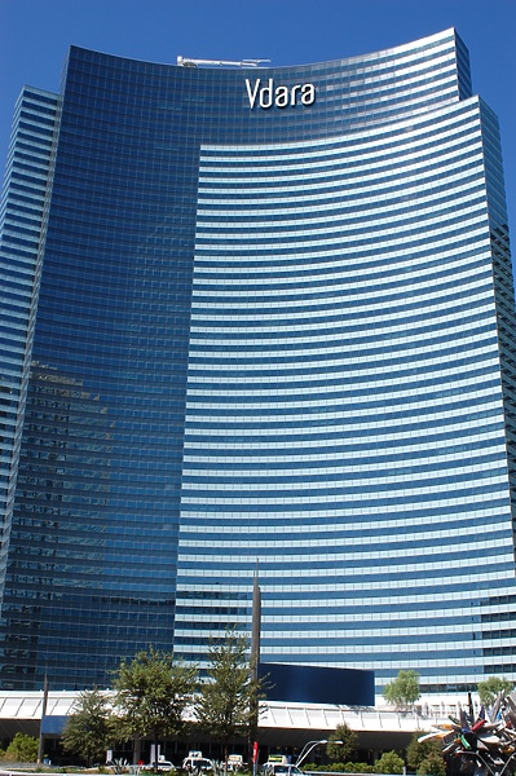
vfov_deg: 46.4
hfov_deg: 31.8
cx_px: 258
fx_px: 904
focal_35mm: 42
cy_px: 388
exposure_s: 1/320
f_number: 9
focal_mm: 28
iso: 200
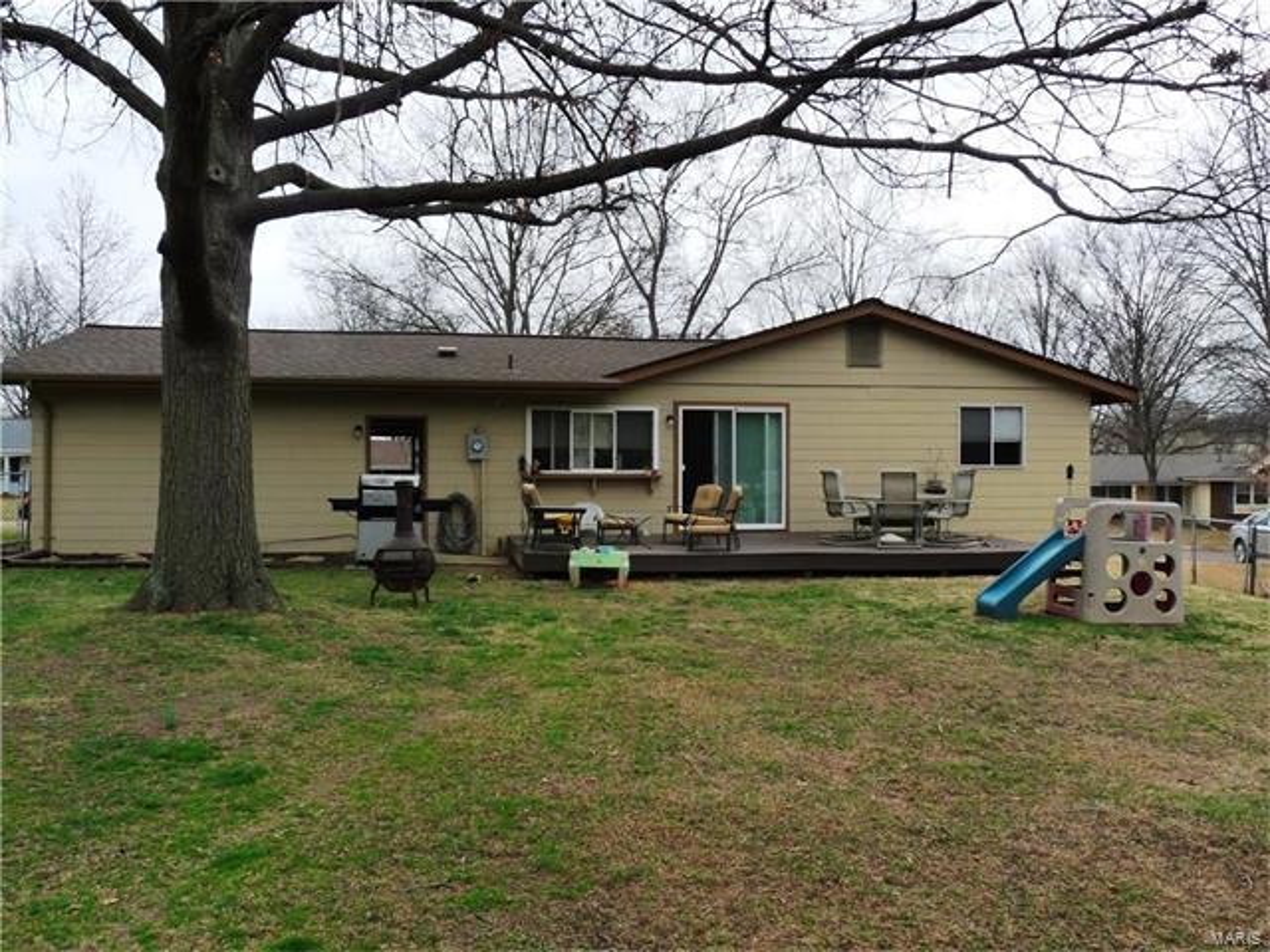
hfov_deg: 65.3
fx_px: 991
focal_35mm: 27
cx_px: 635
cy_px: 476
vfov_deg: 51.4
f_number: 5.6
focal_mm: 4.8
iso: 160
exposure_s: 1/200
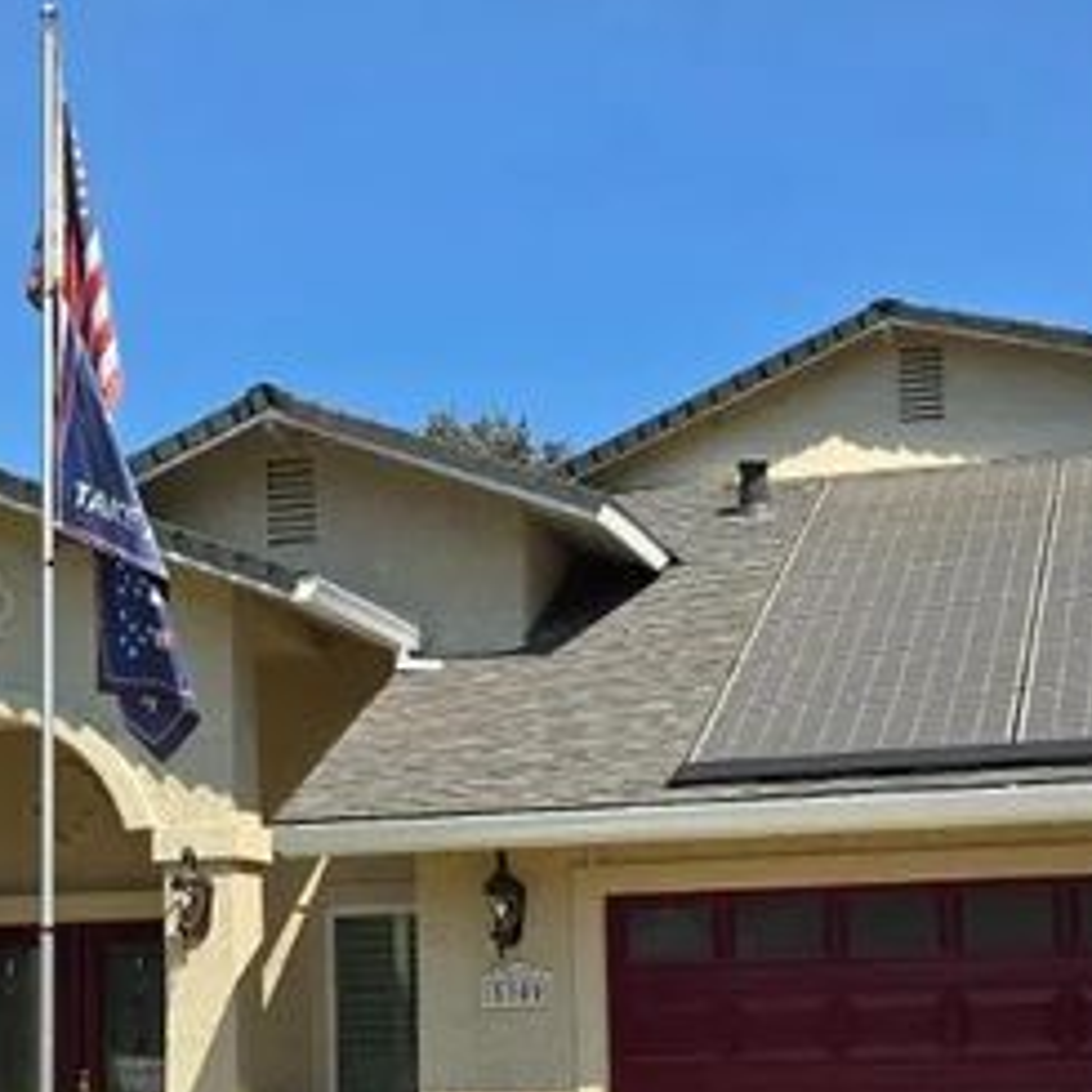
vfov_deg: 20.0
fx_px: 3034
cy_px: 994
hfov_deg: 20.3
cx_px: 303
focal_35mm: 85
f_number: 1.7
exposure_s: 1/922
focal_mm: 6.3
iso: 12
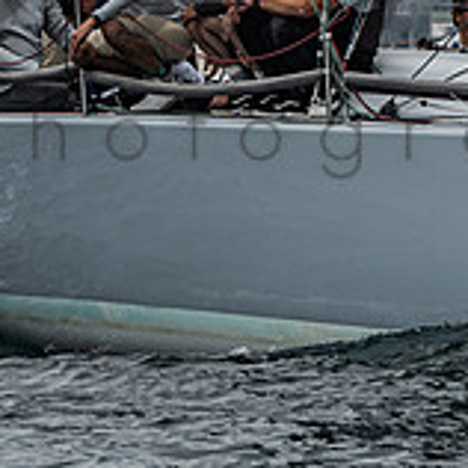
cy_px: -111
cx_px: 631
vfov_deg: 2.0
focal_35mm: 882
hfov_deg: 2.0
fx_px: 13491
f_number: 8
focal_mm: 230
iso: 320
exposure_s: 1/1600
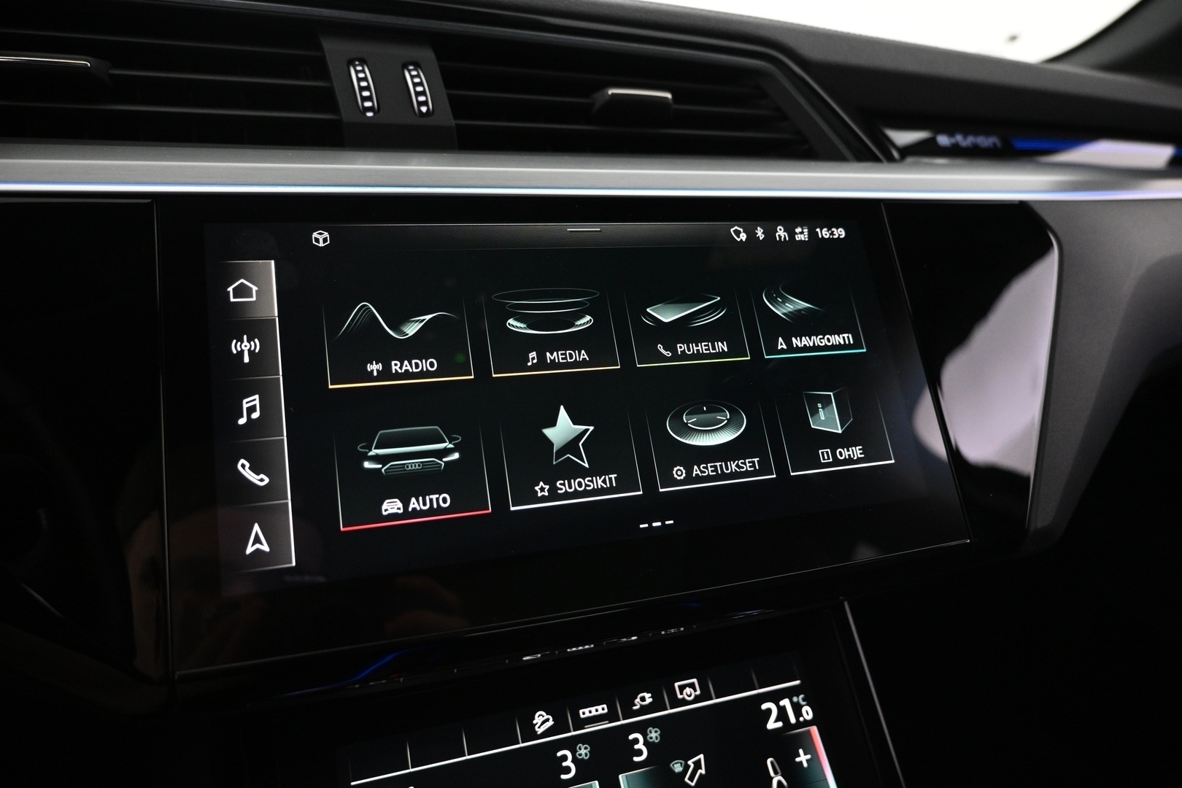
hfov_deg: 73.7
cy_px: 394
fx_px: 788
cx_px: 591
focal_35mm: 24
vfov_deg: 53.1
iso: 1600
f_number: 3.5
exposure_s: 1/40
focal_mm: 16
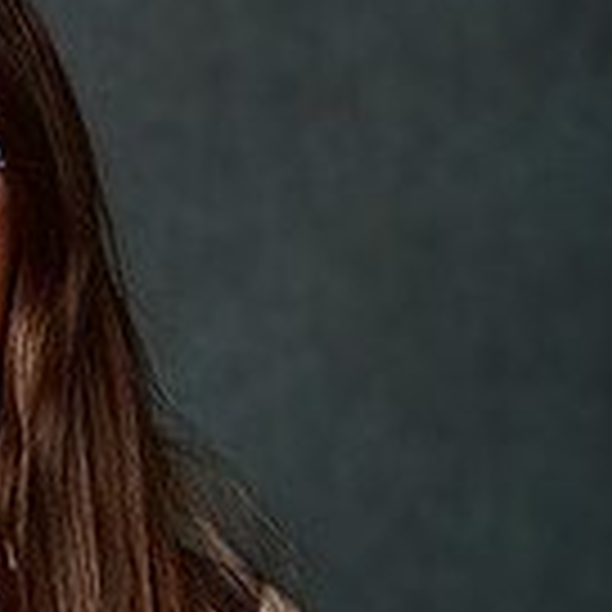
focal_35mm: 582
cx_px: -133
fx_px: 11641
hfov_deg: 3.0
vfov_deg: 3.0
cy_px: 706
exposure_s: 1/250
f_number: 4.5
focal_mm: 160
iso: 200
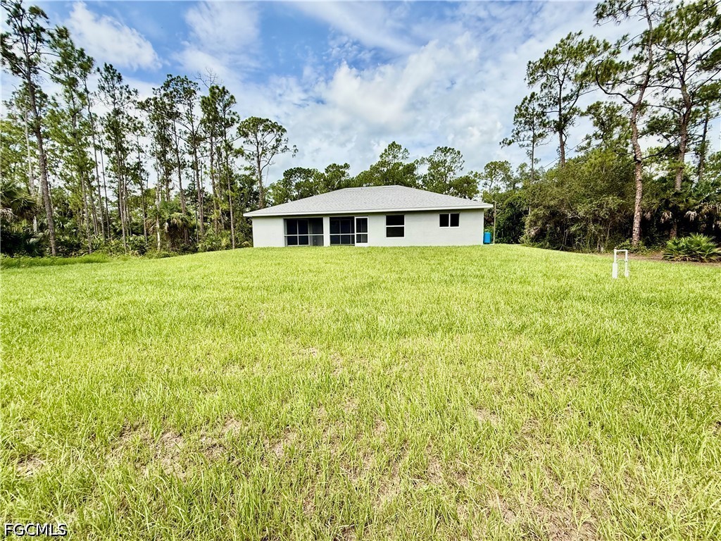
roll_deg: +0.6
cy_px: 270
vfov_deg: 85.7
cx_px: 360
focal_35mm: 14
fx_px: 292
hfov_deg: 102.1
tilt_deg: -5.7
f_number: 2.2
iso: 50
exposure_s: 1/1211
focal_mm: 2.22
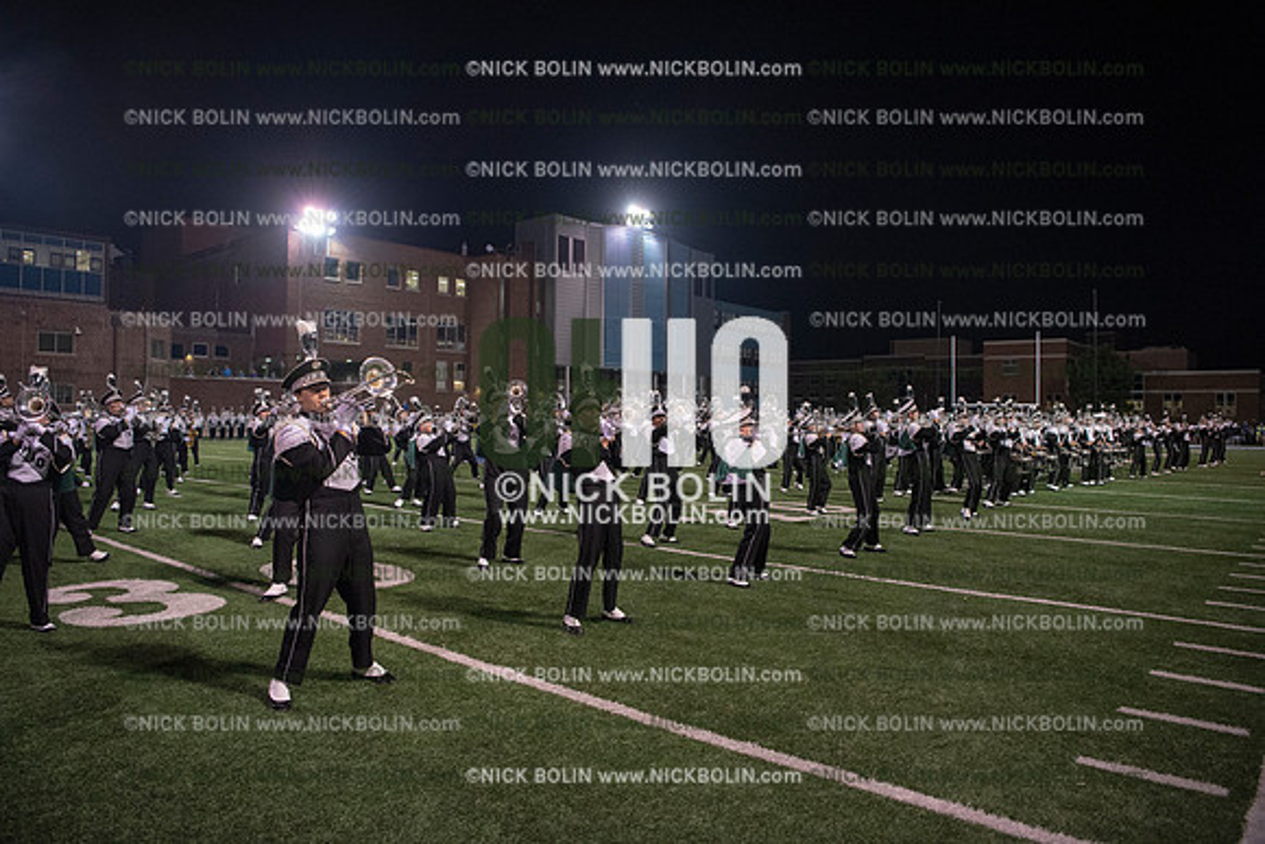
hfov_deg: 73.7
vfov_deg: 53.2
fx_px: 843
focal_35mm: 24
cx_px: 632
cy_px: 422
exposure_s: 1/500
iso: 3200
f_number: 3.2
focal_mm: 24
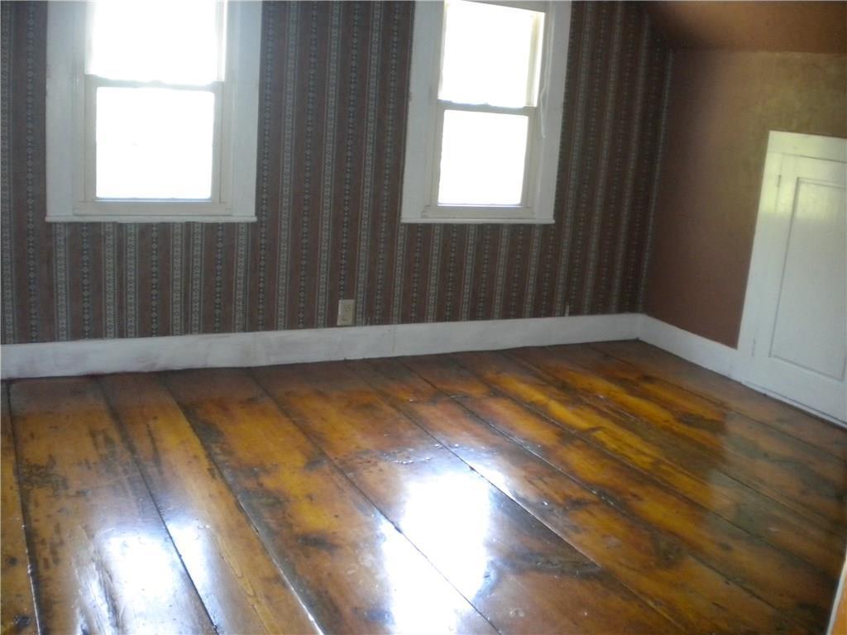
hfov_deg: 52.6
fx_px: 856
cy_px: 318
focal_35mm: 35
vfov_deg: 40.7
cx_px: 424
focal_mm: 6.3
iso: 400
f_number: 3.1
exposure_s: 1/30
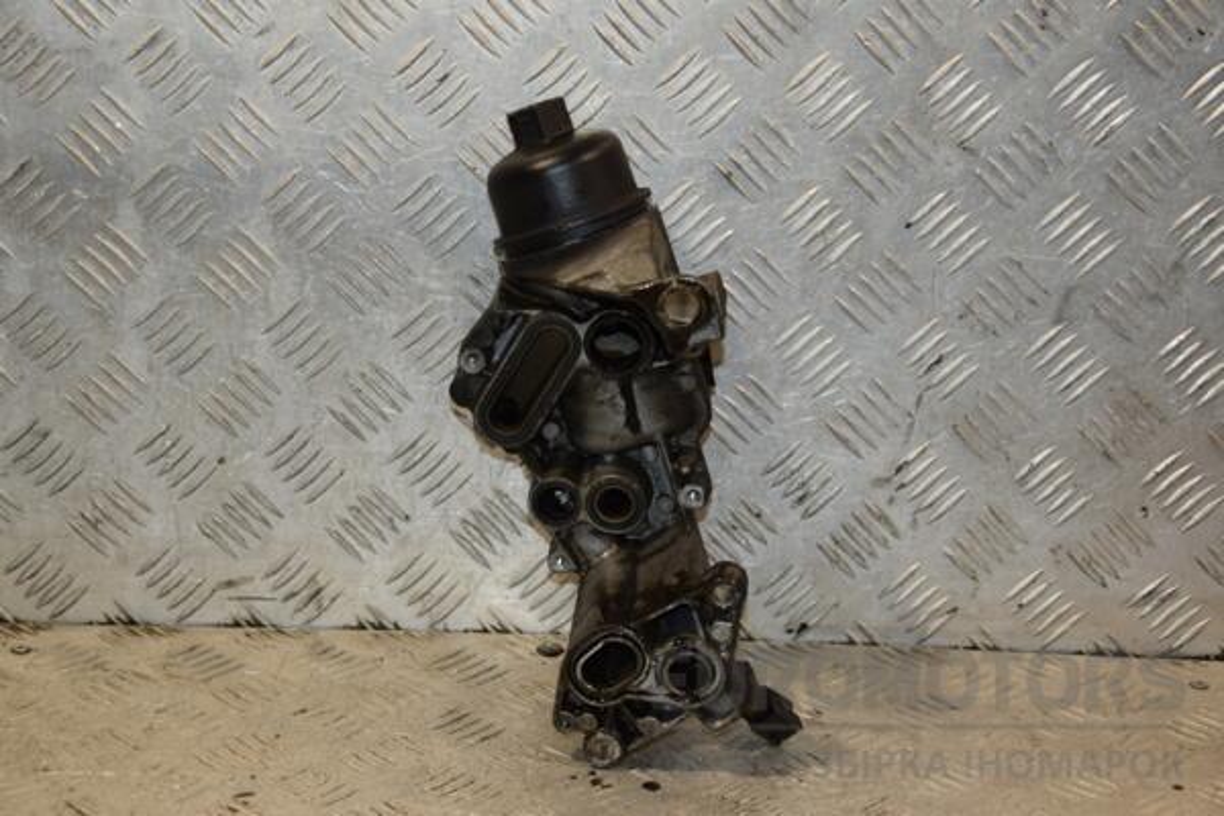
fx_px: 2550
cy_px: 408
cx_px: 612
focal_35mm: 75
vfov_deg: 18.2
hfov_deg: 27.0
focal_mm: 50
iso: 800
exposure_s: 1/200
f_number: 5
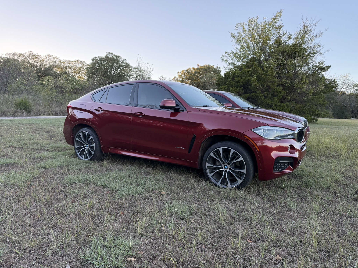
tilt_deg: -2.3
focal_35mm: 24
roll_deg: -1.3
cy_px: 134
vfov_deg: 56.8
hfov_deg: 71.6
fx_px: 248
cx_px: 179
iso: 80
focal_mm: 6.76
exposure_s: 1/253
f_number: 1.78
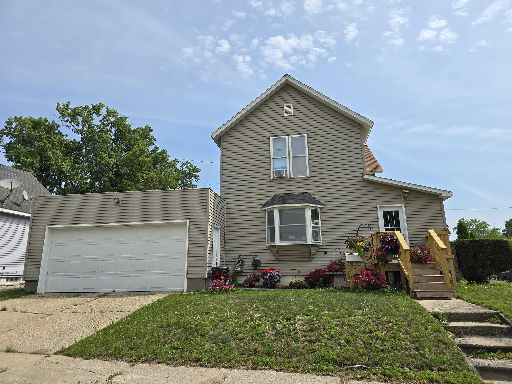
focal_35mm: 23
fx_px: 340
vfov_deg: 58.9
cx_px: 256
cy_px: 192
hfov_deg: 73.9
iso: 12
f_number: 1.7
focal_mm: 6.3
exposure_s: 1/924
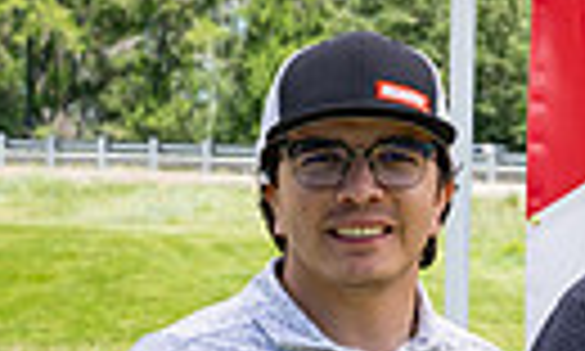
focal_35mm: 257
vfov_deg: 4.9
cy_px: 485
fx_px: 4052
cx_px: 723
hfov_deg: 8.2
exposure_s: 1/640
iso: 250
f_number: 7.1
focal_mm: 55
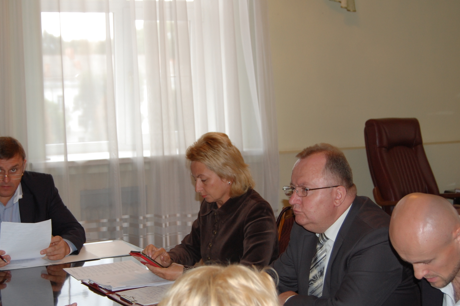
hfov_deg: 28.9
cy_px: 194
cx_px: 176
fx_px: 889
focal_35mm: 70
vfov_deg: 19.5
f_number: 4.8
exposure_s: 1/60
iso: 400
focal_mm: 35
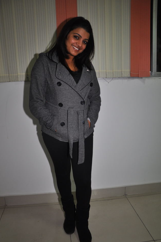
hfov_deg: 44.9
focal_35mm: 29
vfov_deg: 63.7
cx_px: 80
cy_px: 129
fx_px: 195
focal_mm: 18
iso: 400
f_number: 5
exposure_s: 1/100
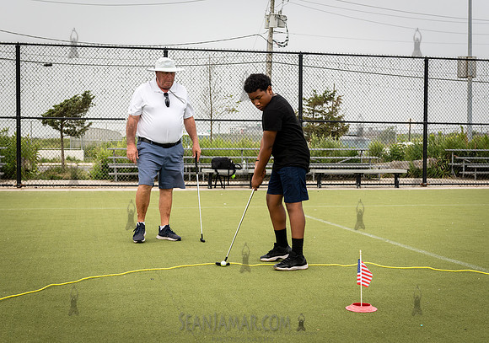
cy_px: 175
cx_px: 231
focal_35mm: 52
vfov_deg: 27.0
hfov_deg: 37.7
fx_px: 715
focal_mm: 40
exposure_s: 1/1250
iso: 200
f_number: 4
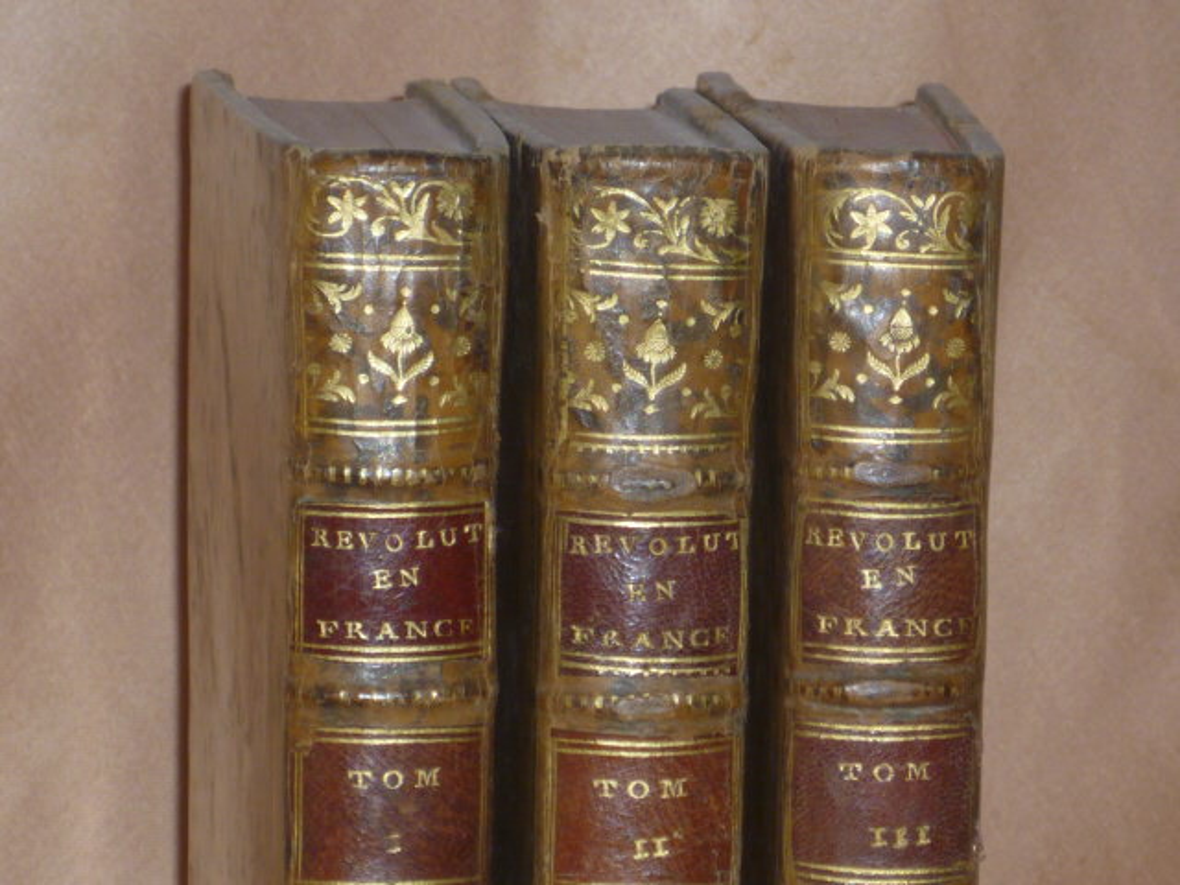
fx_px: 7465
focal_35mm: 219
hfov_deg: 9.0
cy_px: 442
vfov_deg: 6.8
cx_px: 590
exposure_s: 1/50
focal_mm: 19.9
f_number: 5.8
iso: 125
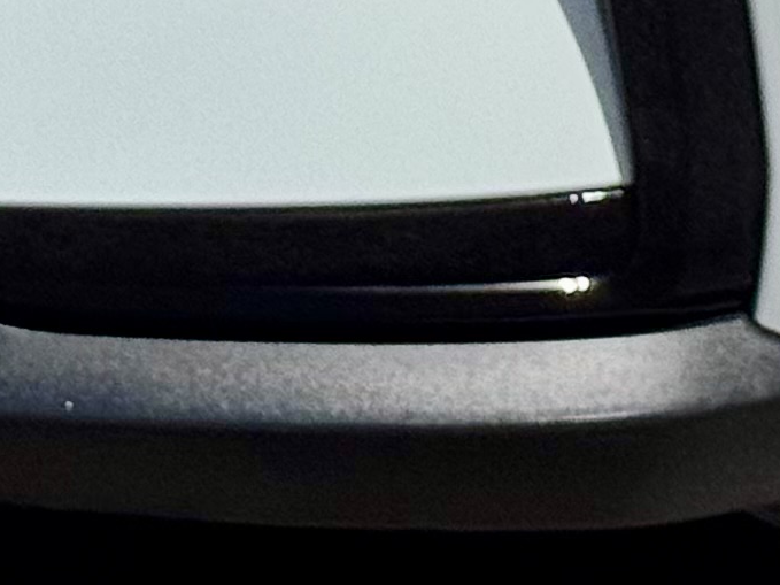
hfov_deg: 7.0
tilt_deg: -13.7
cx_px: 447
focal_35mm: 285
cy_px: -785
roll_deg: -0.1
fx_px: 6421
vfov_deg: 5.1
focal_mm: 6.76
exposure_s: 1/28571
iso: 64
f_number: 1.78
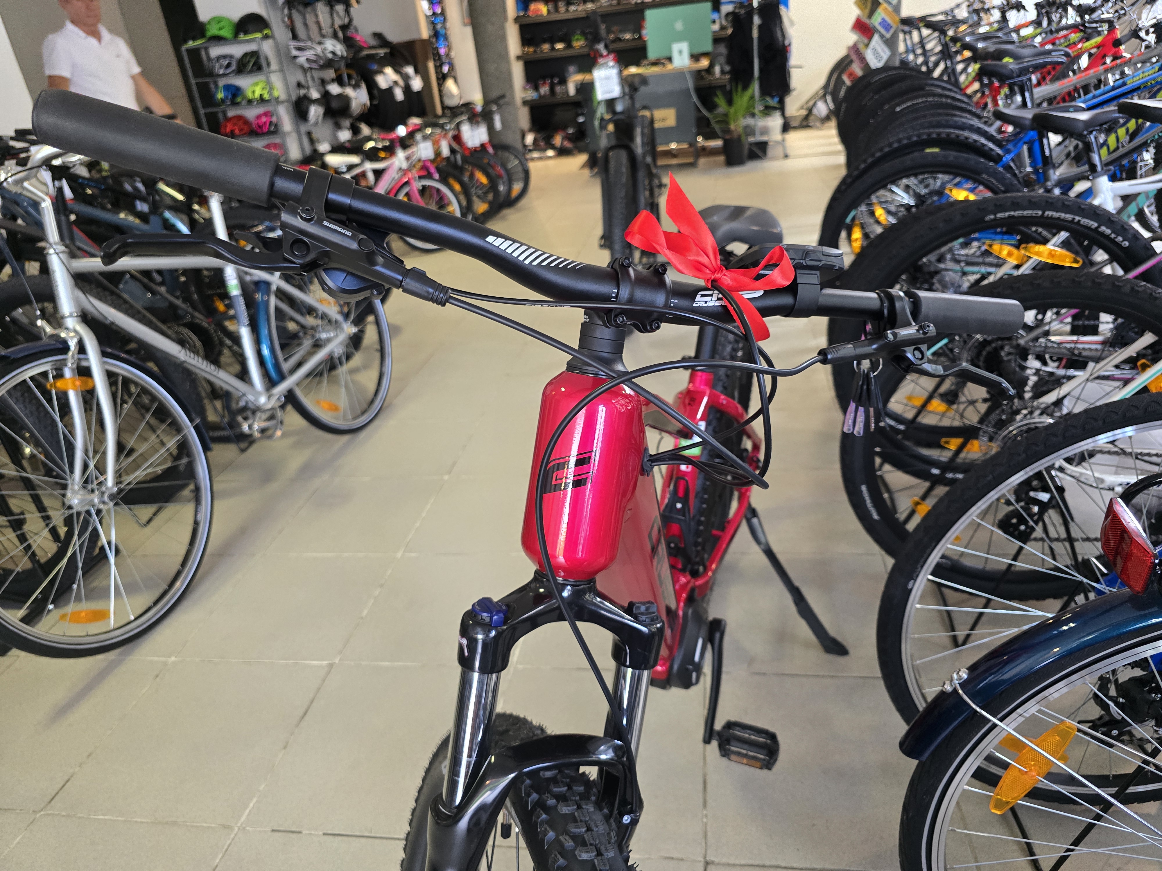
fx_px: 772
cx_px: 581
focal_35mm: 23
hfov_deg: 73.9
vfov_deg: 58.9
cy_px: 436
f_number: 1.7
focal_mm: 6.3
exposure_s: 1/100
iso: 800
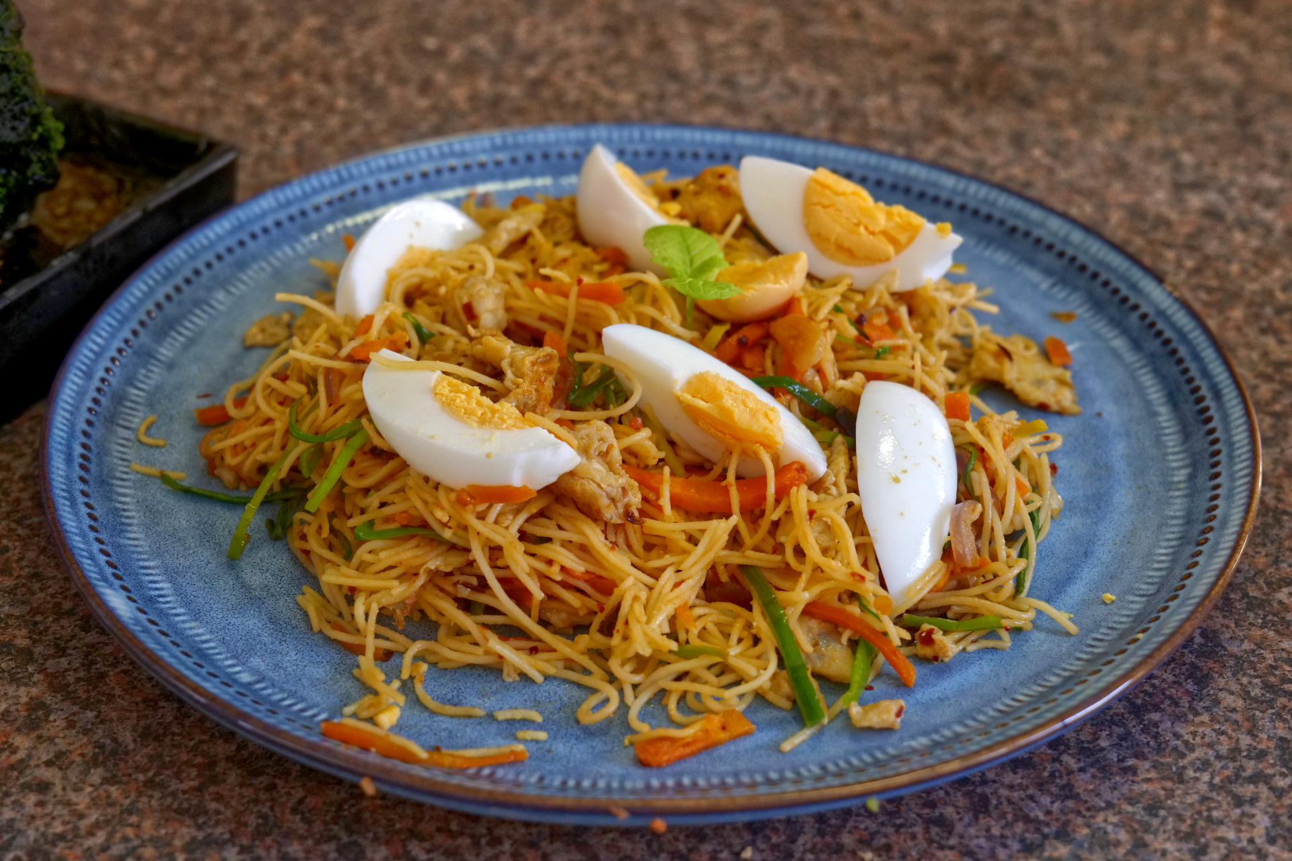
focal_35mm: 60
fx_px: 2153
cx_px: 646
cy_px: 430
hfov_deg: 33.4
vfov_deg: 22.6
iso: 3200
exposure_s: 1/60
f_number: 7.1
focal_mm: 60
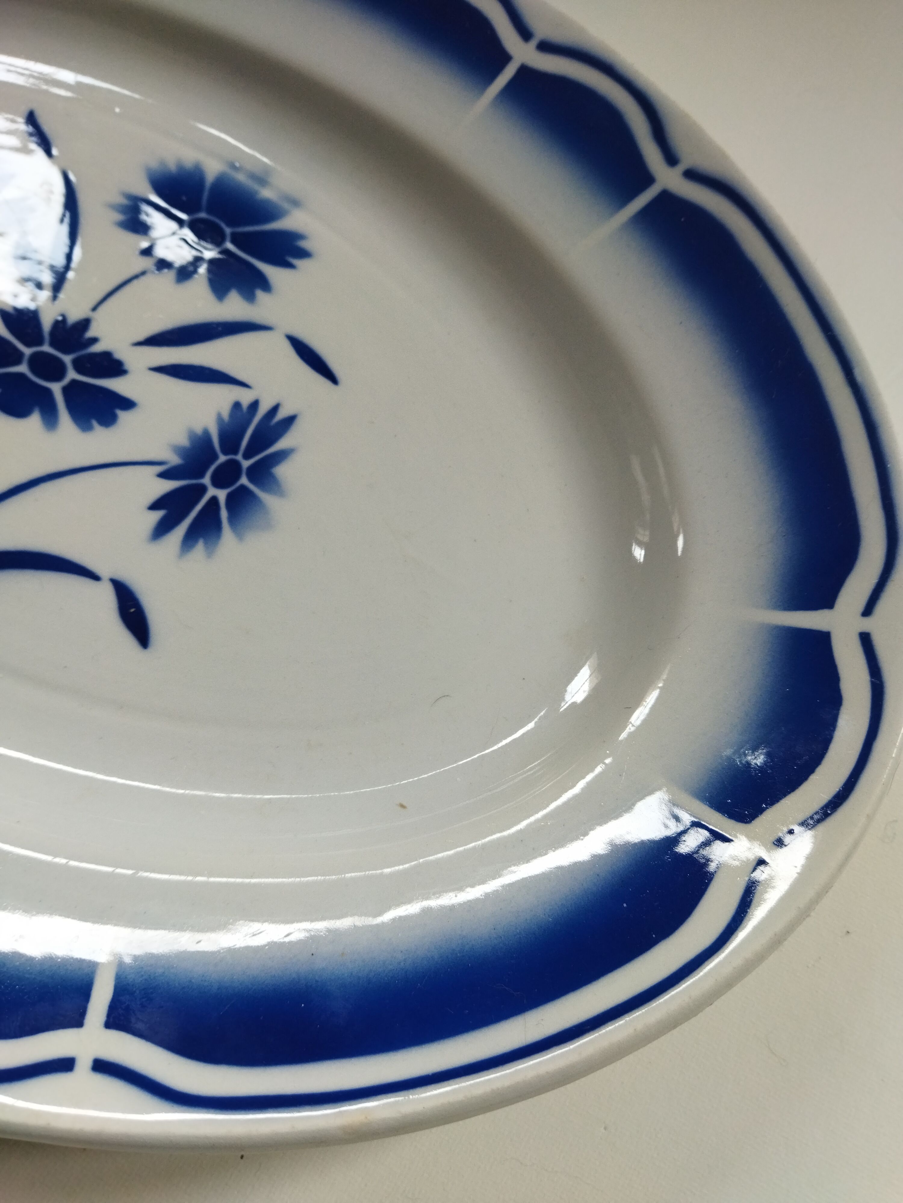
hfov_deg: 51.4
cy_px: 602
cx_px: 452
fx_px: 939
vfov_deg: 65.3
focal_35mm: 27
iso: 141
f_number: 1.79
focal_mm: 4.71
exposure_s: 1/50
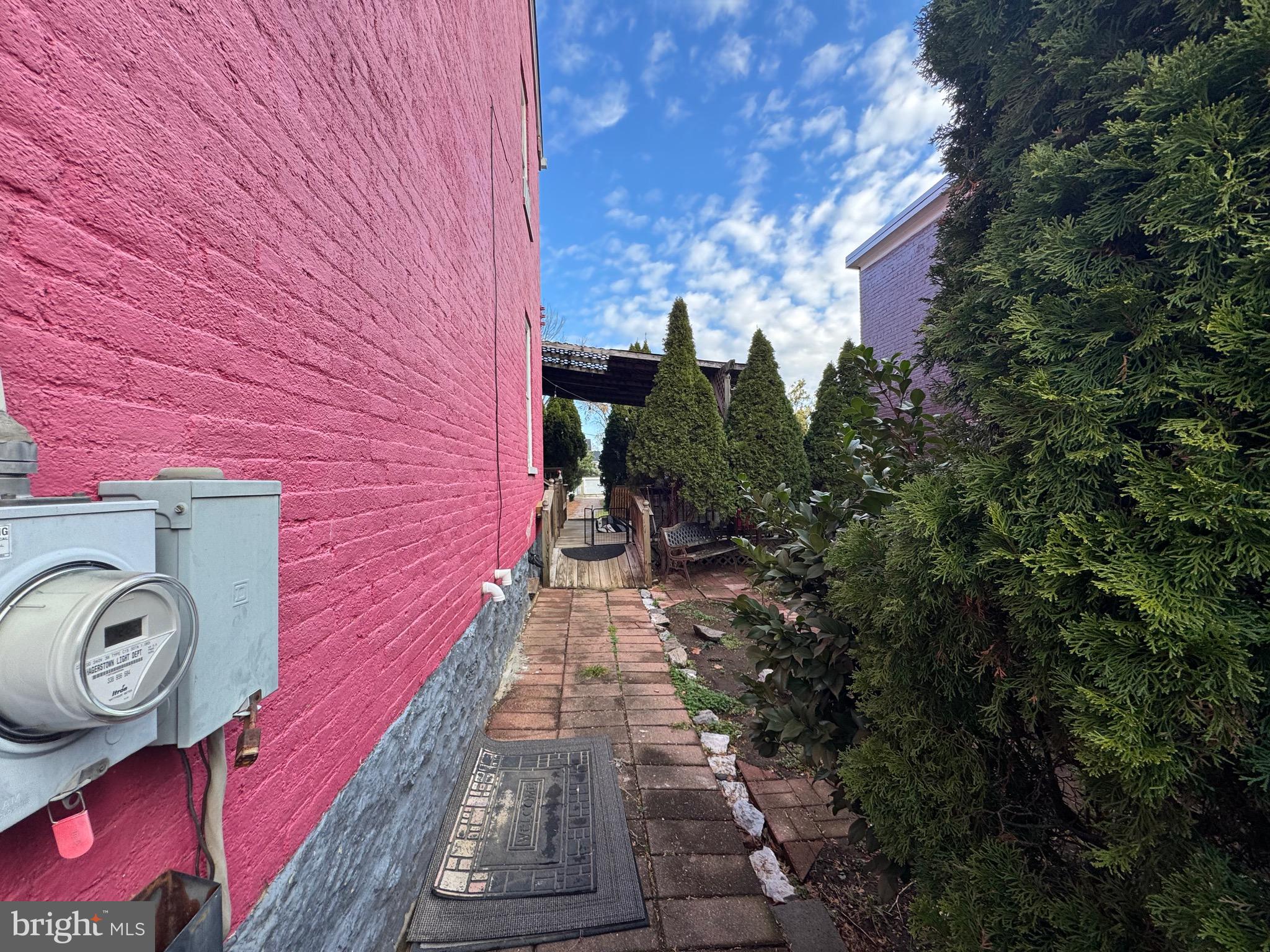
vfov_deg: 85.7
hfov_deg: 102.1
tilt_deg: +0.9
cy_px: 476
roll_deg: +2.6
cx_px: 635
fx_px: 514
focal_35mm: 14
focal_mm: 2.22
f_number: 2.2
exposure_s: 1/251
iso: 40
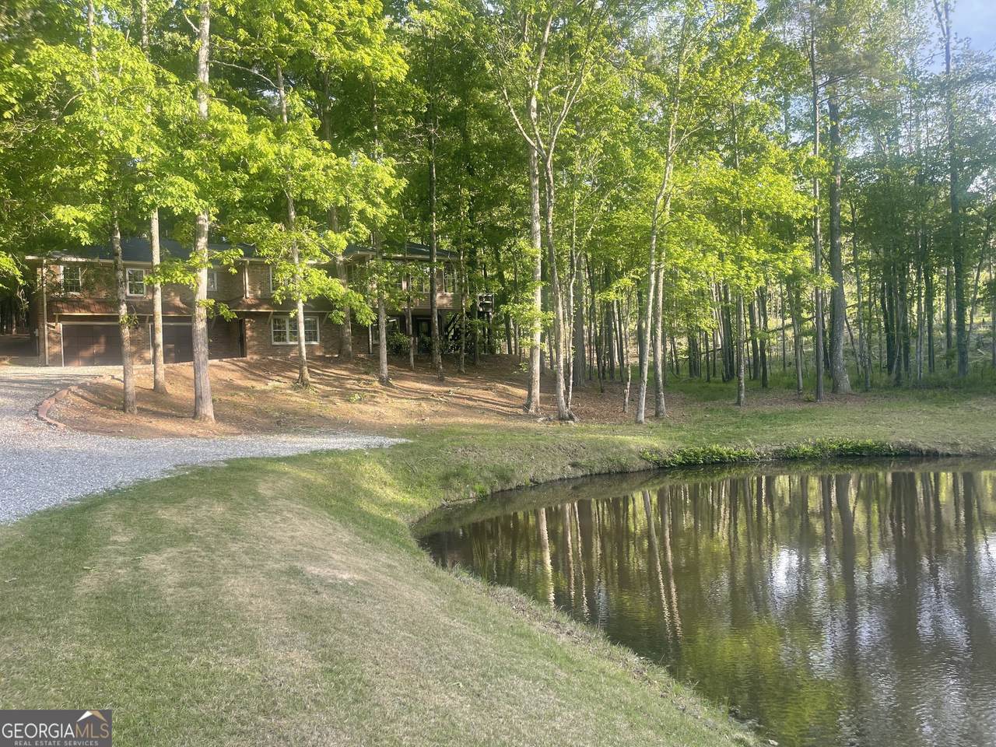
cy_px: 374
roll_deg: +2.3
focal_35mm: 25
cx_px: 498
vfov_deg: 54.9
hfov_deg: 69.4
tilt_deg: -1.4
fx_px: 719
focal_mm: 5.1
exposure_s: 1/332
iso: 32
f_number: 1.6
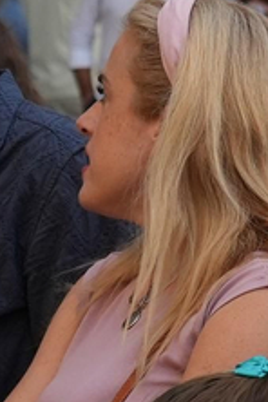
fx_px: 3819
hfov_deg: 4.0
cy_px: 131
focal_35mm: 342
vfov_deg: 6.0
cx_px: 328
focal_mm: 38
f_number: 3.5
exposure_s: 1/320
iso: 320
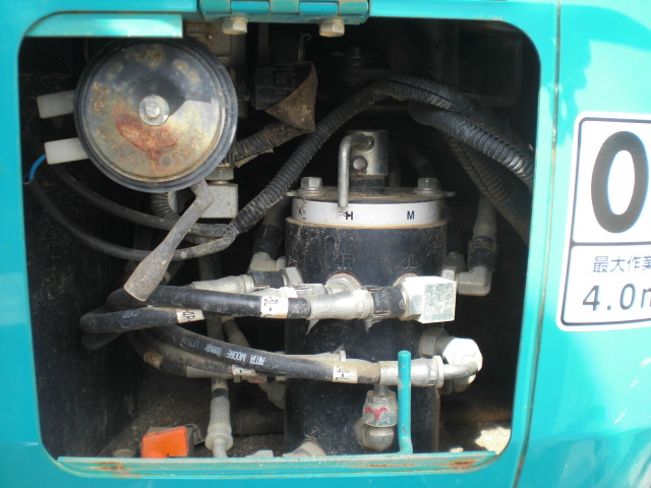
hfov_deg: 49.0
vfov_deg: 37.7
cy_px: 244
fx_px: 715
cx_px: 326
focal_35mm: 38
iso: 64
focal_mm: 6.3
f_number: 3.1
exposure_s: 1/160
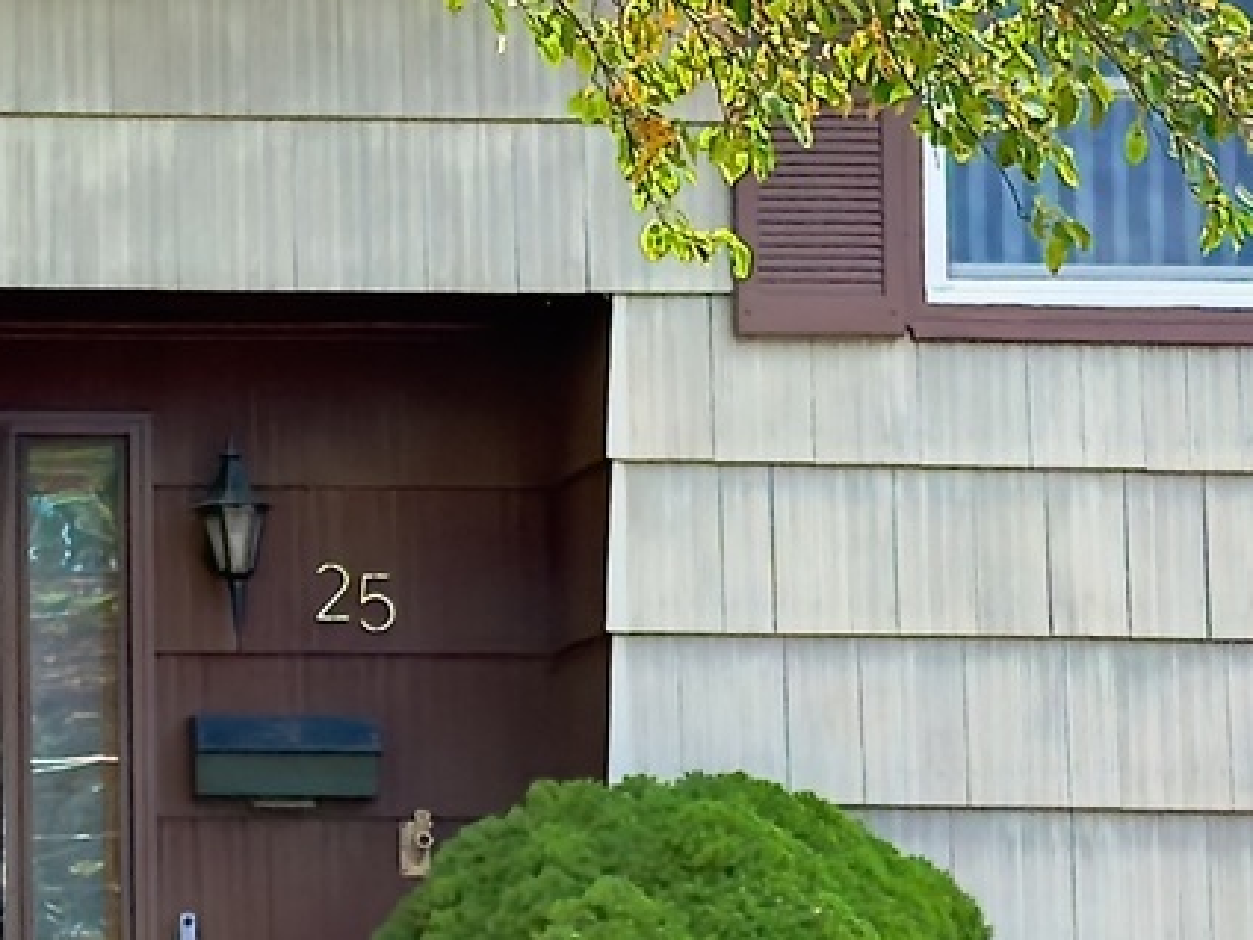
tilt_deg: +7.5
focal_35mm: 174
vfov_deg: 8.5
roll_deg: +0.1
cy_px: 757
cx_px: -171
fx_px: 6298
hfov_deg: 11.2
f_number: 1.78
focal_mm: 6.76
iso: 100
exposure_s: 1/1217
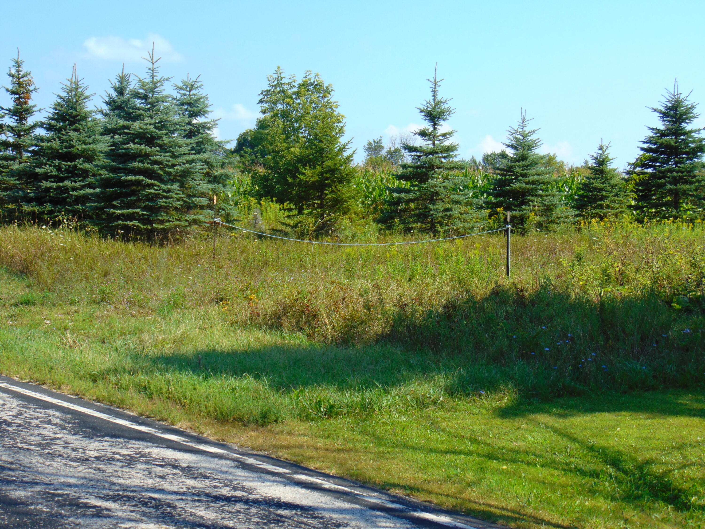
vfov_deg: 20.7
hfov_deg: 27.4
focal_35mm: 71
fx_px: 1446
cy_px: 264
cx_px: 352
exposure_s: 1/500
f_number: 3.7
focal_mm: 12.8
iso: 80
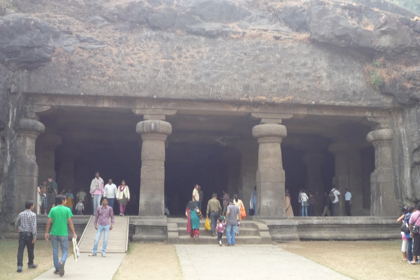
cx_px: 211
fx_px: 525
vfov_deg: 29.9
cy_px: 134
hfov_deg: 43.6
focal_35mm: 45
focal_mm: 6.3
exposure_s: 1/60
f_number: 3.8
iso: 100
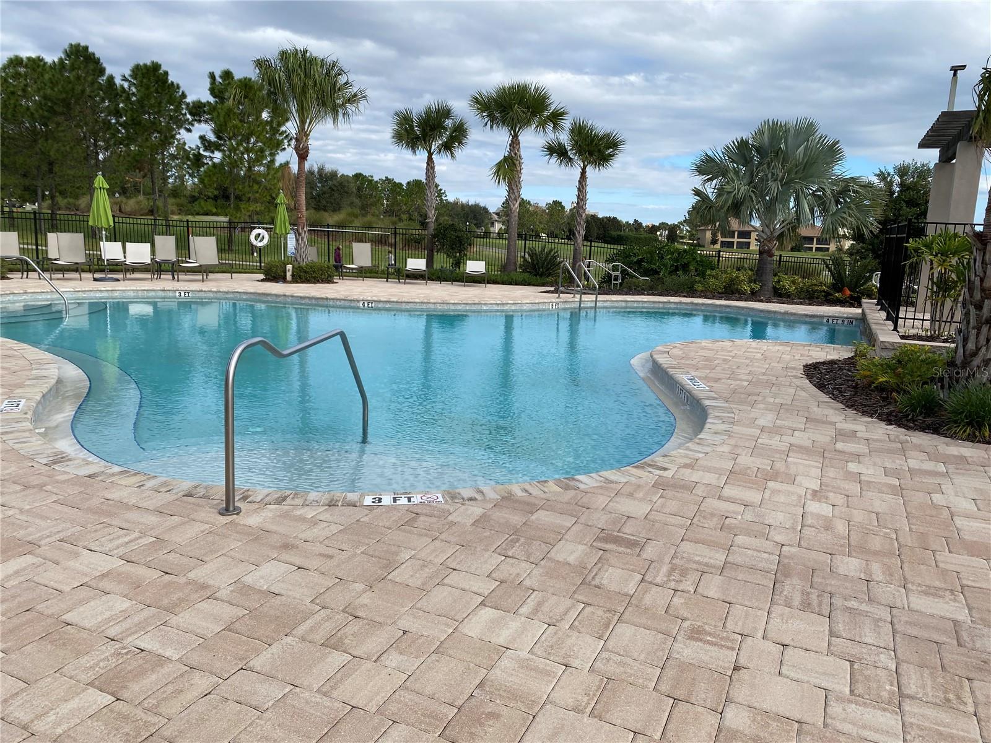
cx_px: 496
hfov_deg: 67.3
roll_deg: -1.8
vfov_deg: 53.1
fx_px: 744
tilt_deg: -10.6
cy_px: 372
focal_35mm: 26
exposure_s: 1/2463
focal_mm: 4.25
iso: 32
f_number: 1.8
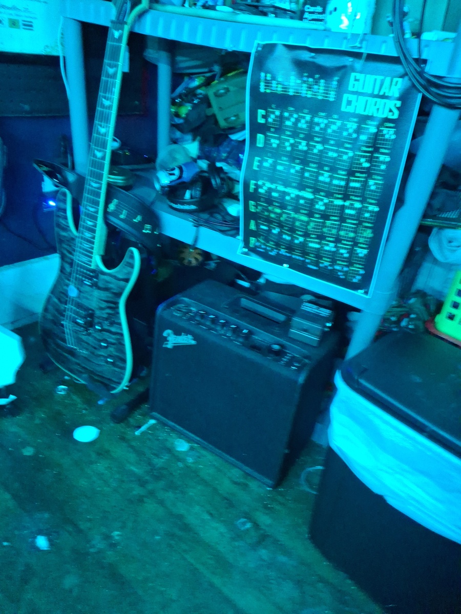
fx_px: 444
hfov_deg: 54.9
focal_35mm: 25
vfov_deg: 69.4
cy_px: 307
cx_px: 230
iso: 975
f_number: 1.8
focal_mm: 4.69
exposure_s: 1/9
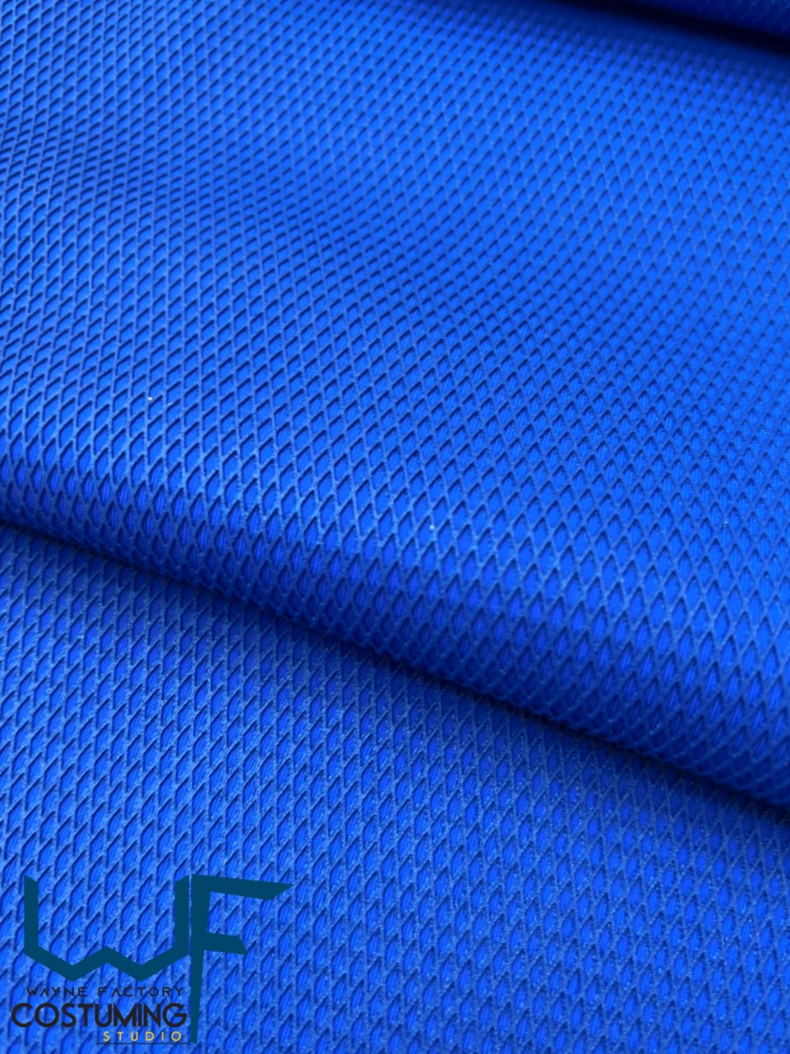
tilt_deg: -71.4
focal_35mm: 26
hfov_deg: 53.1
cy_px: 527
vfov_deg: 67.3
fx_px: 791
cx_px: 395
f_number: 1.6
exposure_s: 1/50
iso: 200
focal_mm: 5.96
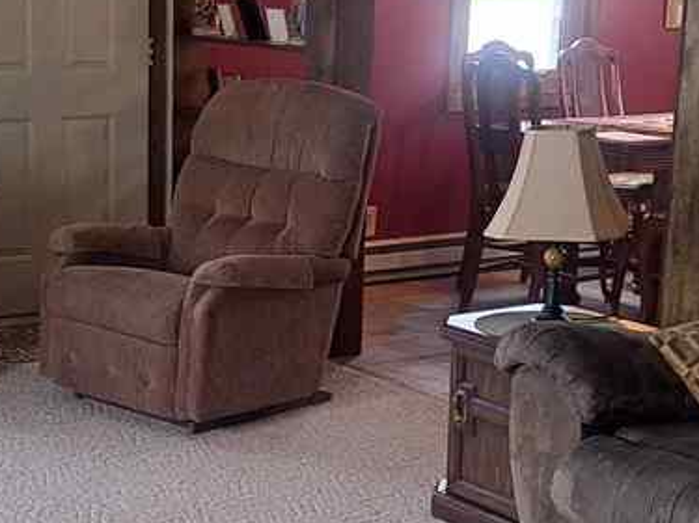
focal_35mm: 82
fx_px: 1655
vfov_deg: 17.9
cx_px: 240
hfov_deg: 23.7
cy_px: 333
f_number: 1.8
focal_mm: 5.23
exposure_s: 1/60
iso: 100
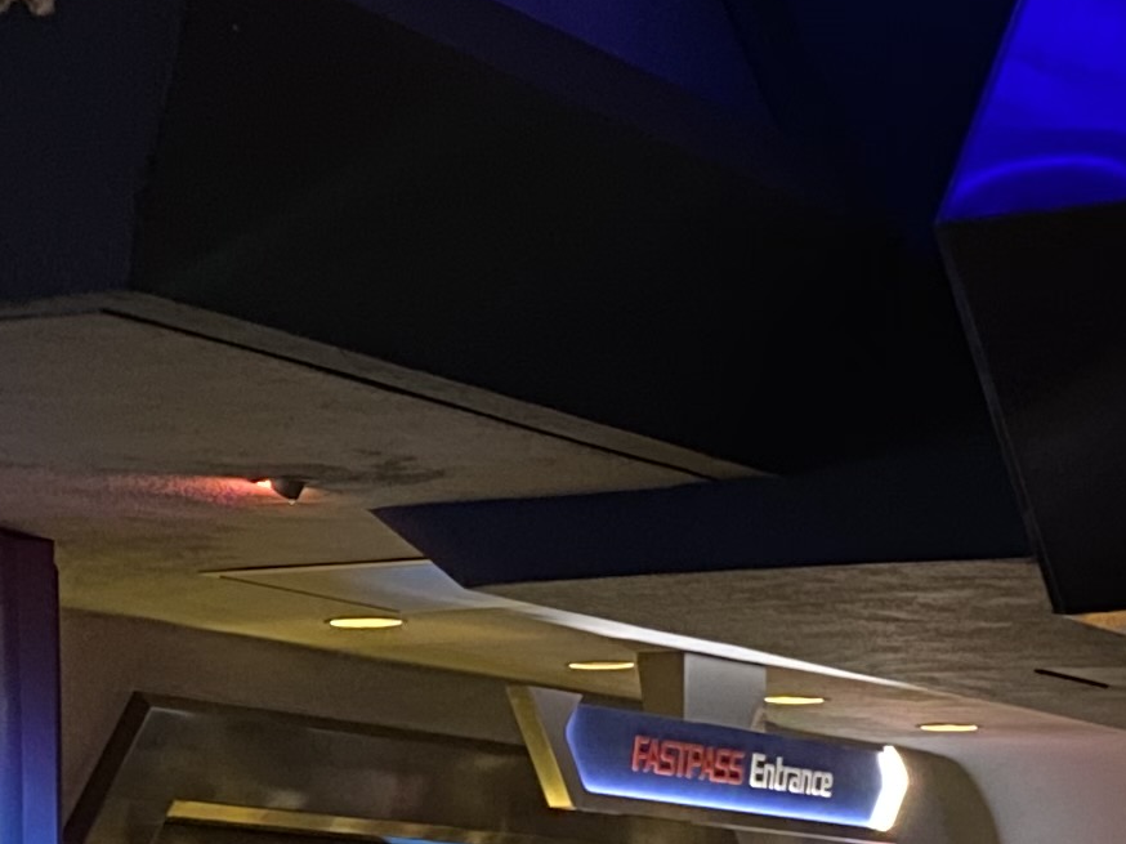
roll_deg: -0.1
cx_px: 186
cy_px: 548
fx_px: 3902
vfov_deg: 12.3
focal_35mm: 120
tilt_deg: +6.5
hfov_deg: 16.3
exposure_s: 1/15
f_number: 1.8
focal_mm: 4.25
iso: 1000
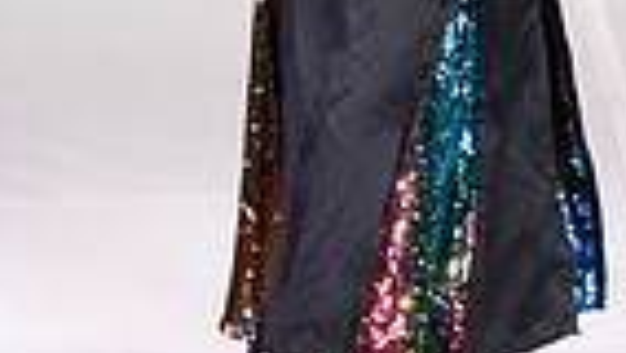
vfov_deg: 3.7
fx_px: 5397
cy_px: -459
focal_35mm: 325
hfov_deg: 6.6
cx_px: 403
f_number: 5.6
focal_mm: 98
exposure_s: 1/400
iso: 2000
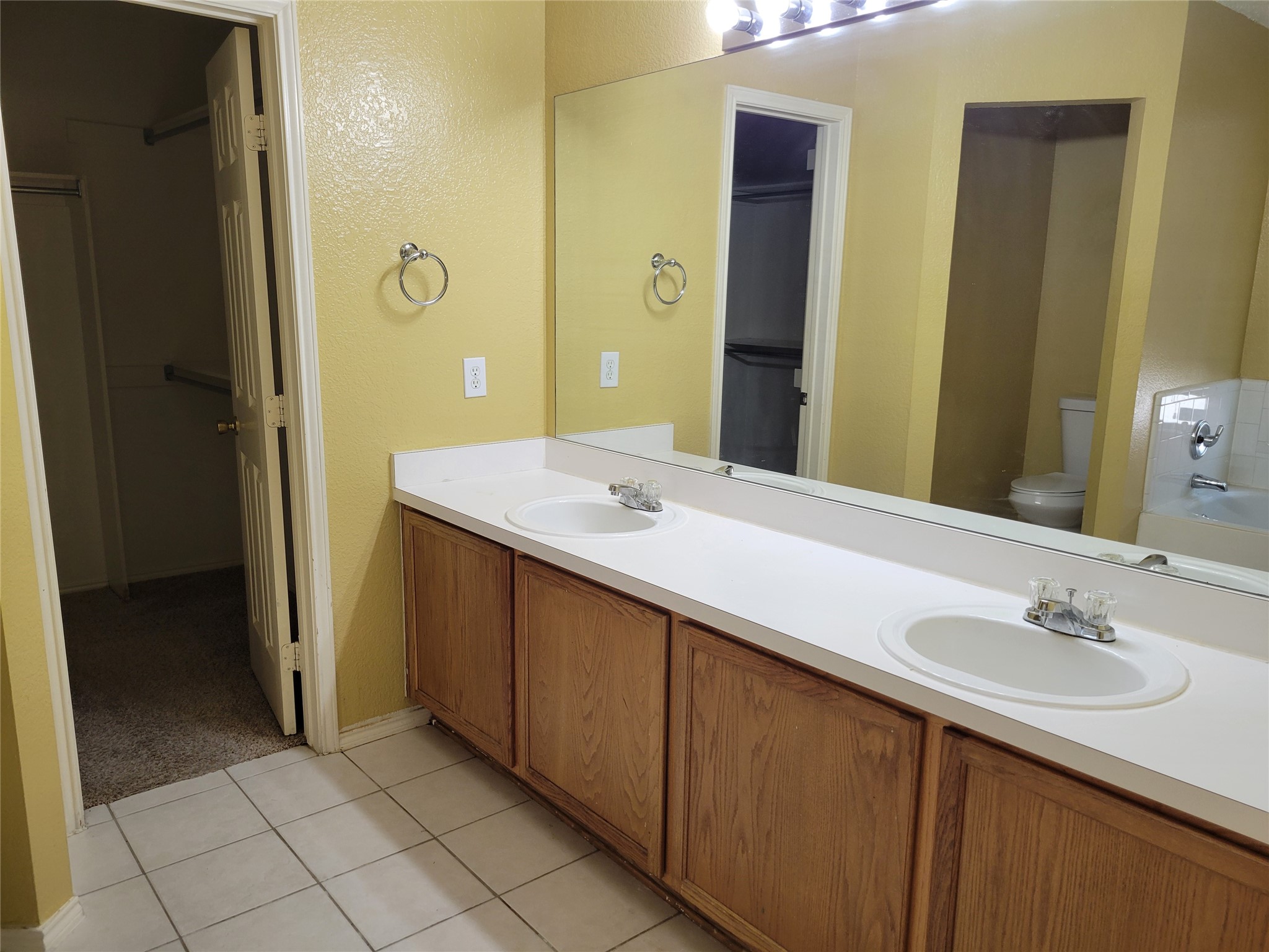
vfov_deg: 53.1
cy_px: 476
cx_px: 634
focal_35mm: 26
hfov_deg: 67.3
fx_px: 953
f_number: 1.8
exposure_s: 1/120
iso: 125
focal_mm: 5.4
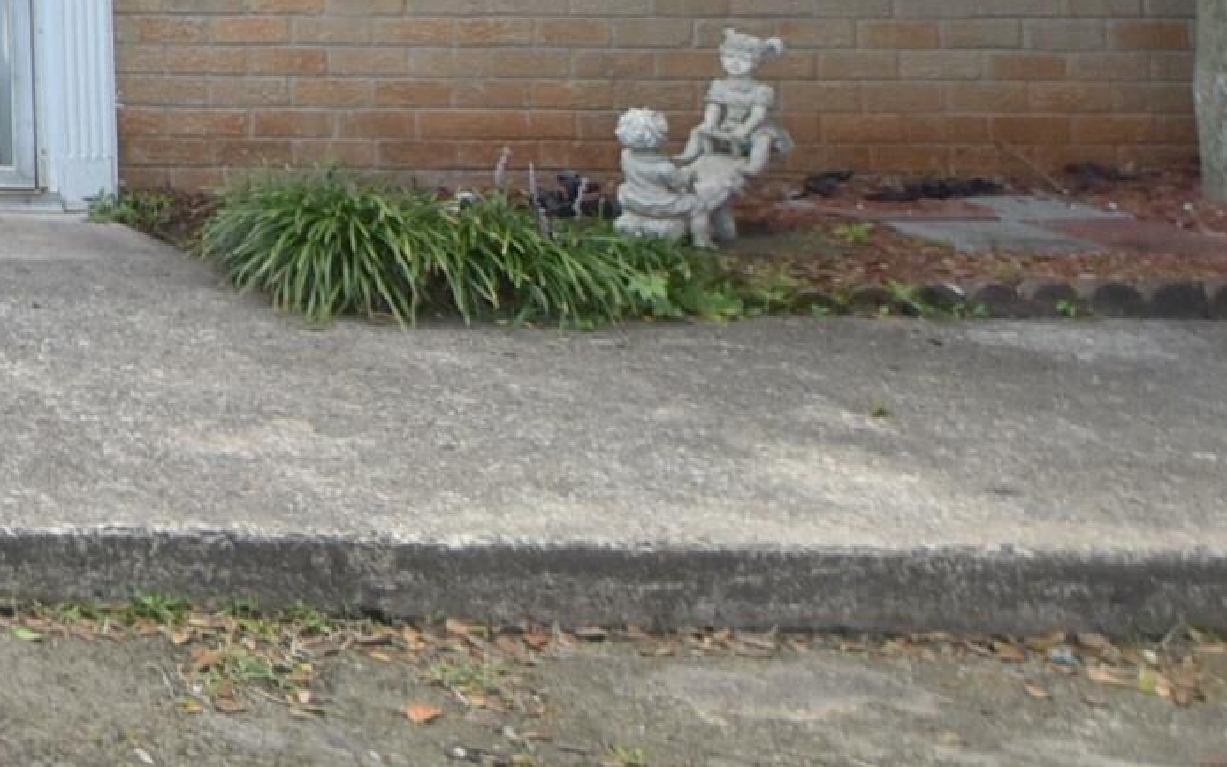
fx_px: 2207
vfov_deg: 17.6
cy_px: -391
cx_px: -1084
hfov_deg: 20.2
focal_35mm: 66
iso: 200
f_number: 3.5
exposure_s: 1/1250
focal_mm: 10
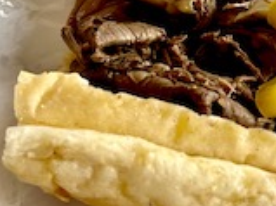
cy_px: -31
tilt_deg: -53.0
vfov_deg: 14.6
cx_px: 337
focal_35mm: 98
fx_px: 781
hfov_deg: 18.9
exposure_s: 1/676
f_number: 1.6
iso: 32
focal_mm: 5.1
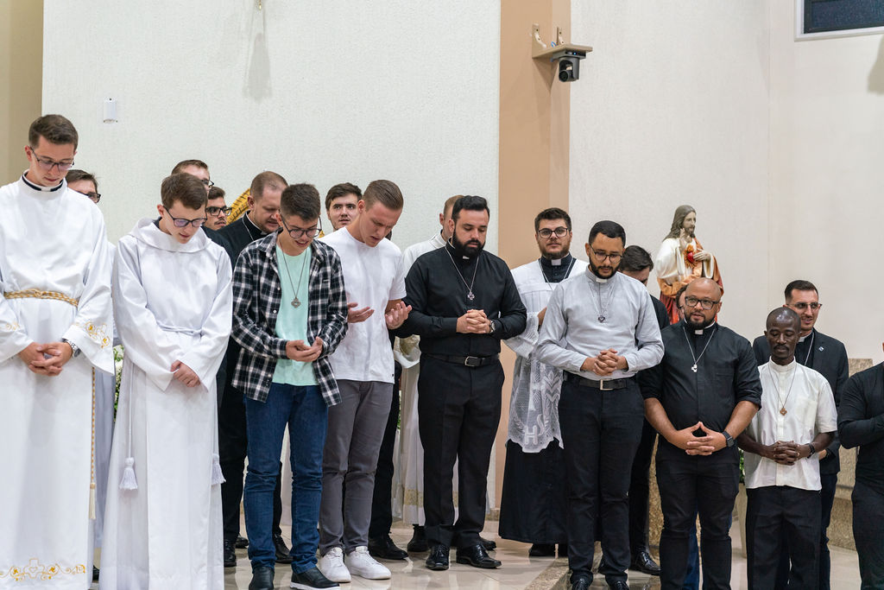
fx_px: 1547
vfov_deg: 21.6
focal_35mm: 63
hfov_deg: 31.9
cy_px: 295
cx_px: 442
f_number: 2.8
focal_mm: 63
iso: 1600
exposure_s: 1/125
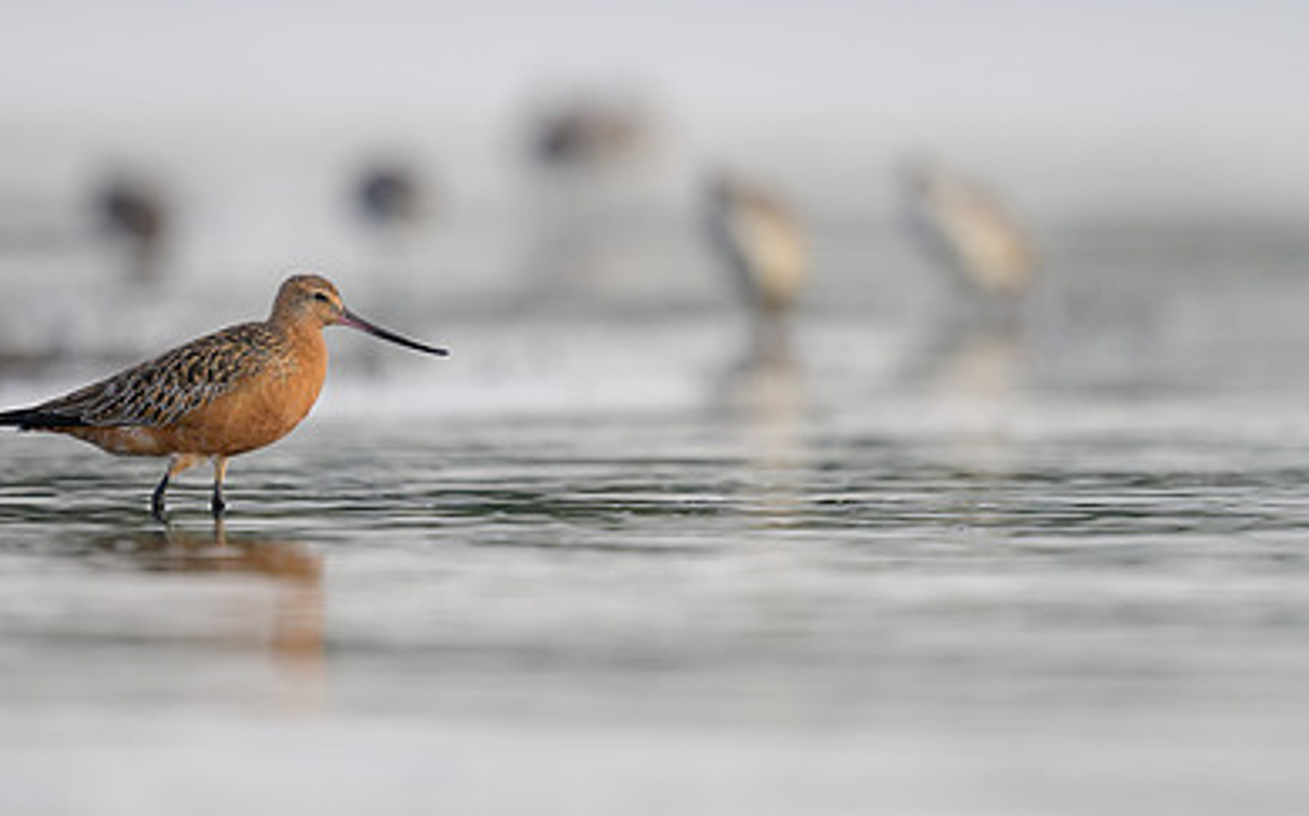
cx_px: 568
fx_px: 30689
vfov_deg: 1.5
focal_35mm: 861
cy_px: 250
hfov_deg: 2.4
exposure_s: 1/1600
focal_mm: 400
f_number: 2.8
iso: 200
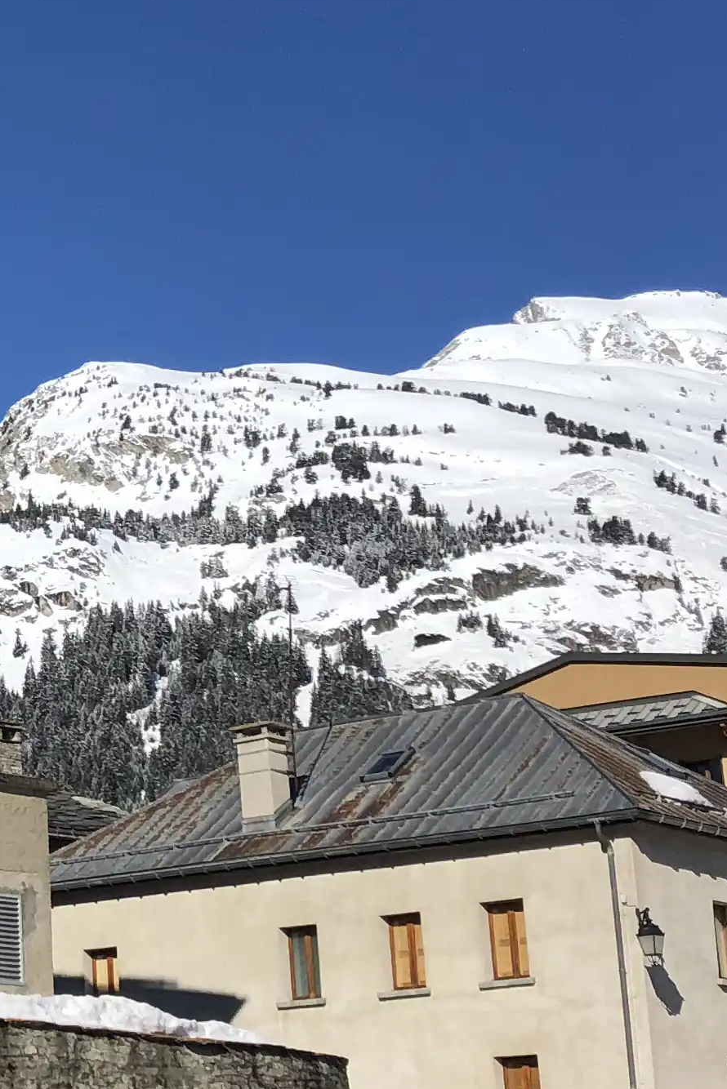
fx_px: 2664
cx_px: -354
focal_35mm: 88
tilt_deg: +19.4
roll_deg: -2.0
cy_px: 412
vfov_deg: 23.1
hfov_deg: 14.5
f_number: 1.8
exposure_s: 1/3690
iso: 25
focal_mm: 3.99
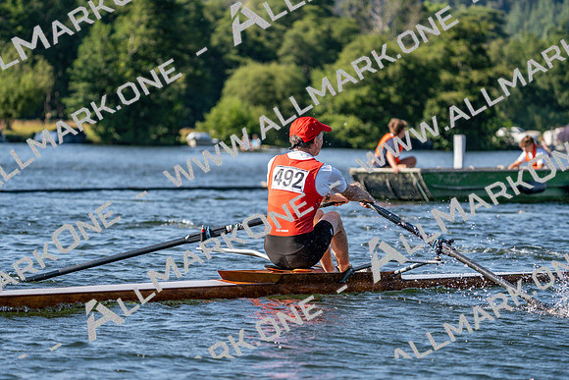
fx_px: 3162
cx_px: 284
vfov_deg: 6.9
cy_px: 190
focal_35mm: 200
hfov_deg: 10.3
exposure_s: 1/1600
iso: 320
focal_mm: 200
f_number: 5.6
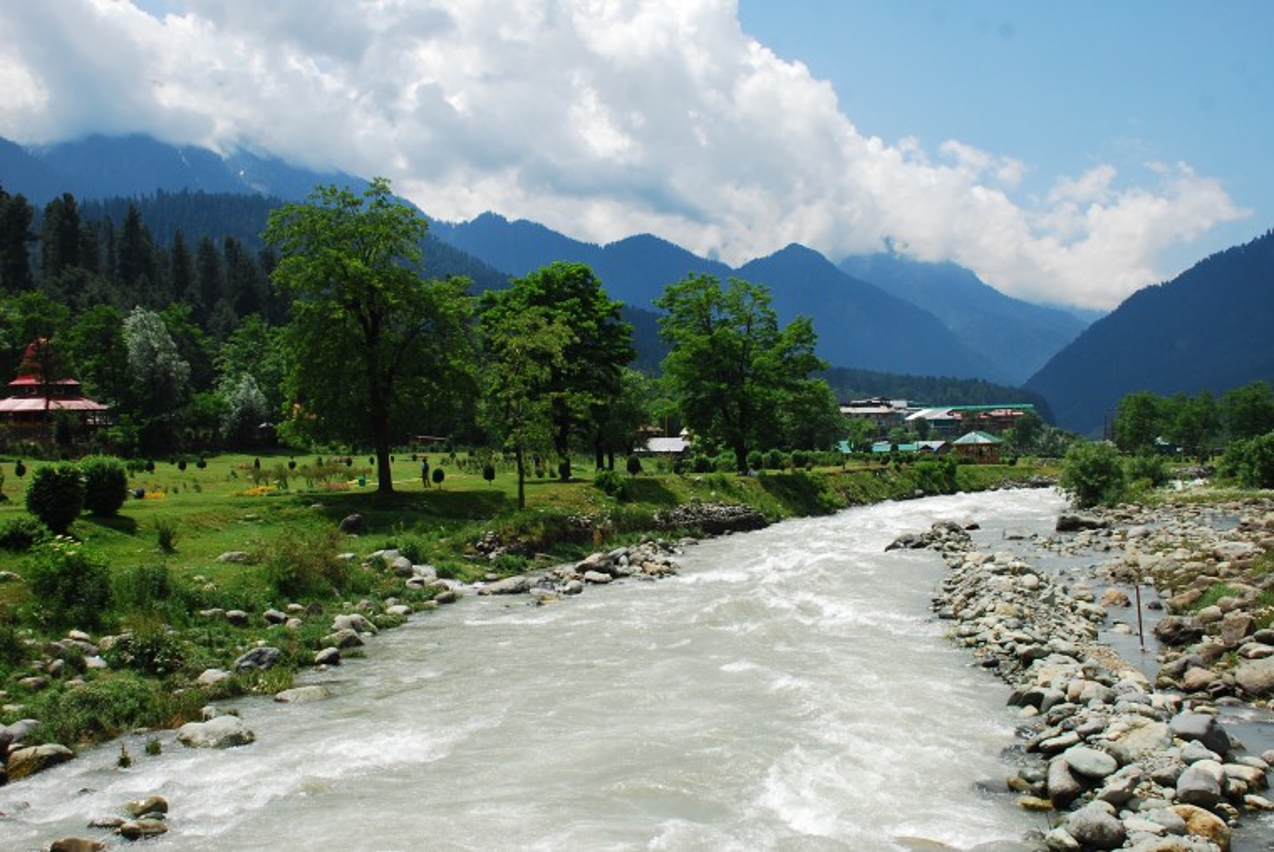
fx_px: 1381
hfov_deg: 49.5
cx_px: 637
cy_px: 426
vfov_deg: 34.3
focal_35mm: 39
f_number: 9
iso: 200
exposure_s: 1/500
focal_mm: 26
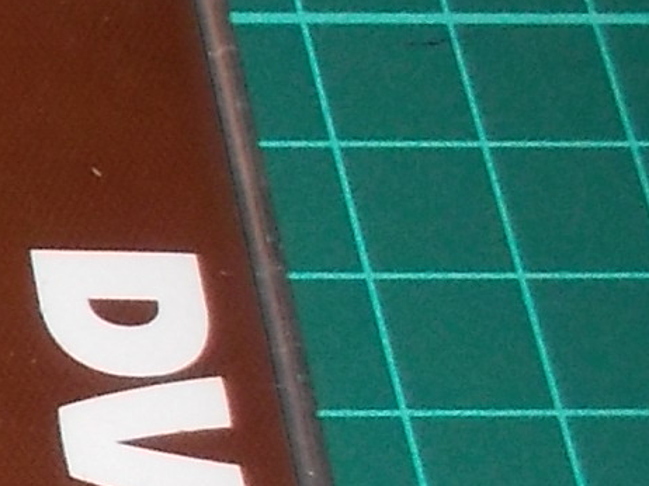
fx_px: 3410
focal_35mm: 182
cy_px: 292
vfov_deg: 8.2
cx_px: -936
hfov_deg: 9.6
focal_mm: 5.2
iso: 200
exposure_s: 1/30
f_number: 3.7
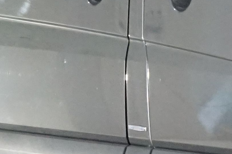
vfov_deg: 3.8
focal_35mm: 364
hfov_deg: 5.6
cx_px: 369
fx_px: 2345
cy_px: -12
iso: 6400
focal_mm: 49
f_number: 10
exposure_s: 1/40
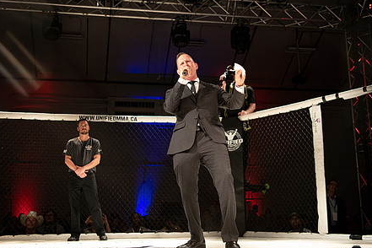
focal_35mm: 50
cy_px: 107
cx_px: 192
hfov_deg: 39.6
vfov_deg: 27.0
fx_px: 517
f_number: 2.8
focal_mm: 38
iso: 2800
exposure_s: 1/1000
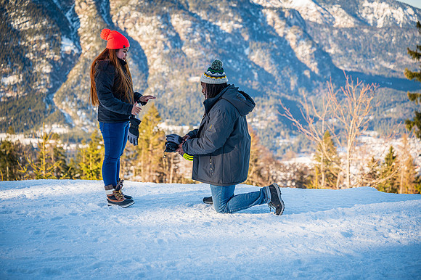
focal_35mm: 70
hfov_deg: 28.9
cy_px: 140
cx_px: 210
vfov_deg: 19.4
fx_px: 818
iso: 100
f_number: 3.5
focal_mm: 70
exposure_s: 1/200
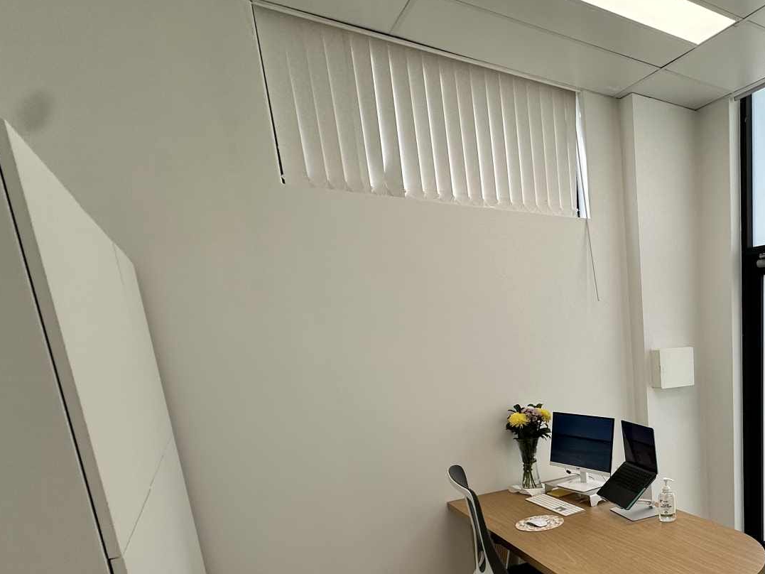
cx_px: 683
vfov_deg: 49.9
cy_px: 460
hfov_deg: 58.0
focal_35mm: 26
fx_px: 575
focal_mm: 2.22
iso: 40
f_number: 2.2
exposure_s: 1/170
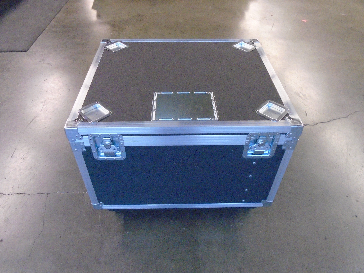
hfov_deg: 67.3
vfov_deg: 53.1
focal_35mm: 26
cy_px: 136
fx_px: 273
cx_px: 182
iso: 800
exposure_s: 1/25
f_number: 3.2
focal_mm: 4.6
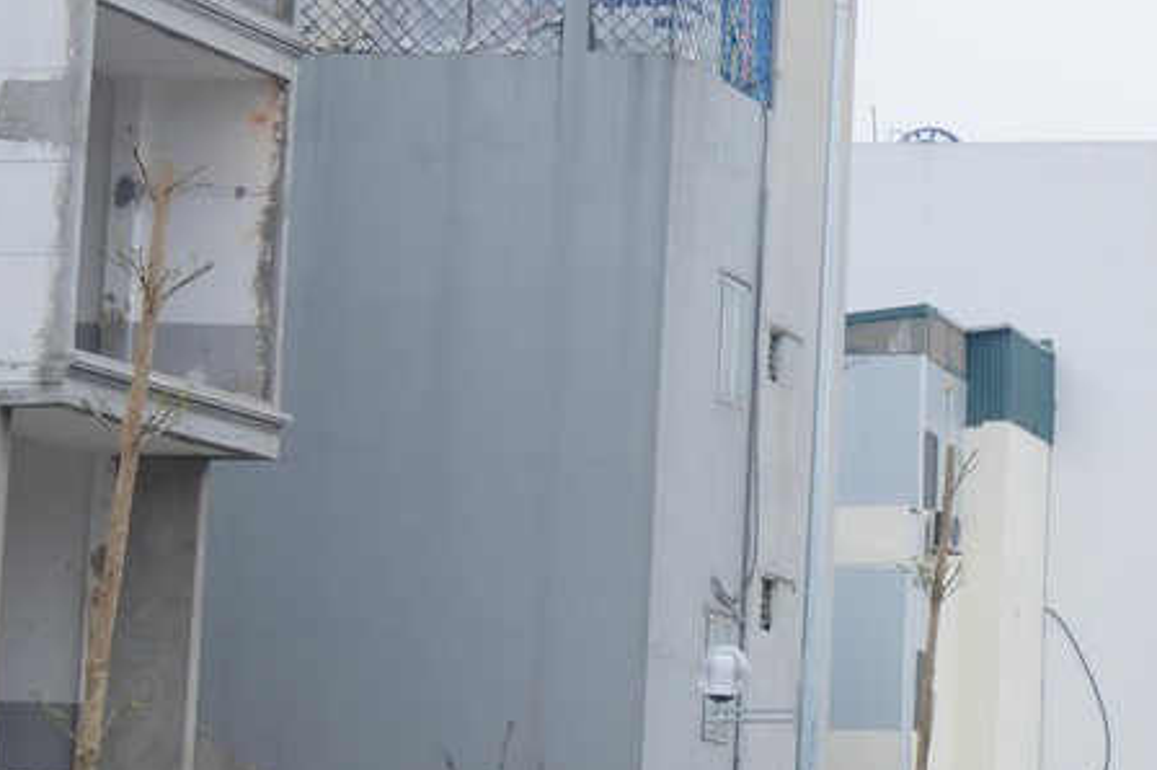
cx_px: 1661
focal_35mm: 134
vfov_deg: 10.2
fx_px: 4303
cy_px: 459
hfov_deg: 14.4
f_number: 2.8
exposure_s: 1/800
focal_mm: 30
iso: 100
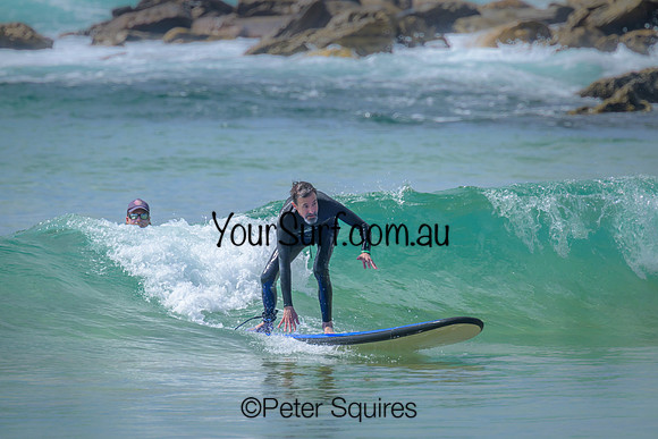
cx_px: 329
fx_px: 14625
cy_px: 220
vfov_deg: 1.7
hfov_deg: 2.6
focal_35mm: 800
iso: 720
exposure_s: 1/2000
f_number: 11
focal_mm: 800
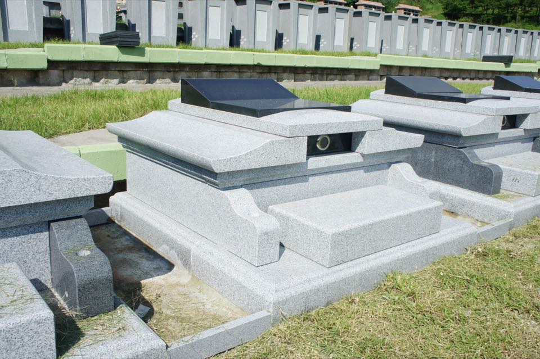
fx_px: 495
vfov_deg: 39.9
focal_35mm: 33
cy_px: 180
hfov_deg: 57.2
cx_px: 270
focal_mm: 22
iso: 200
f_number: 11
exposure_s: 1/250
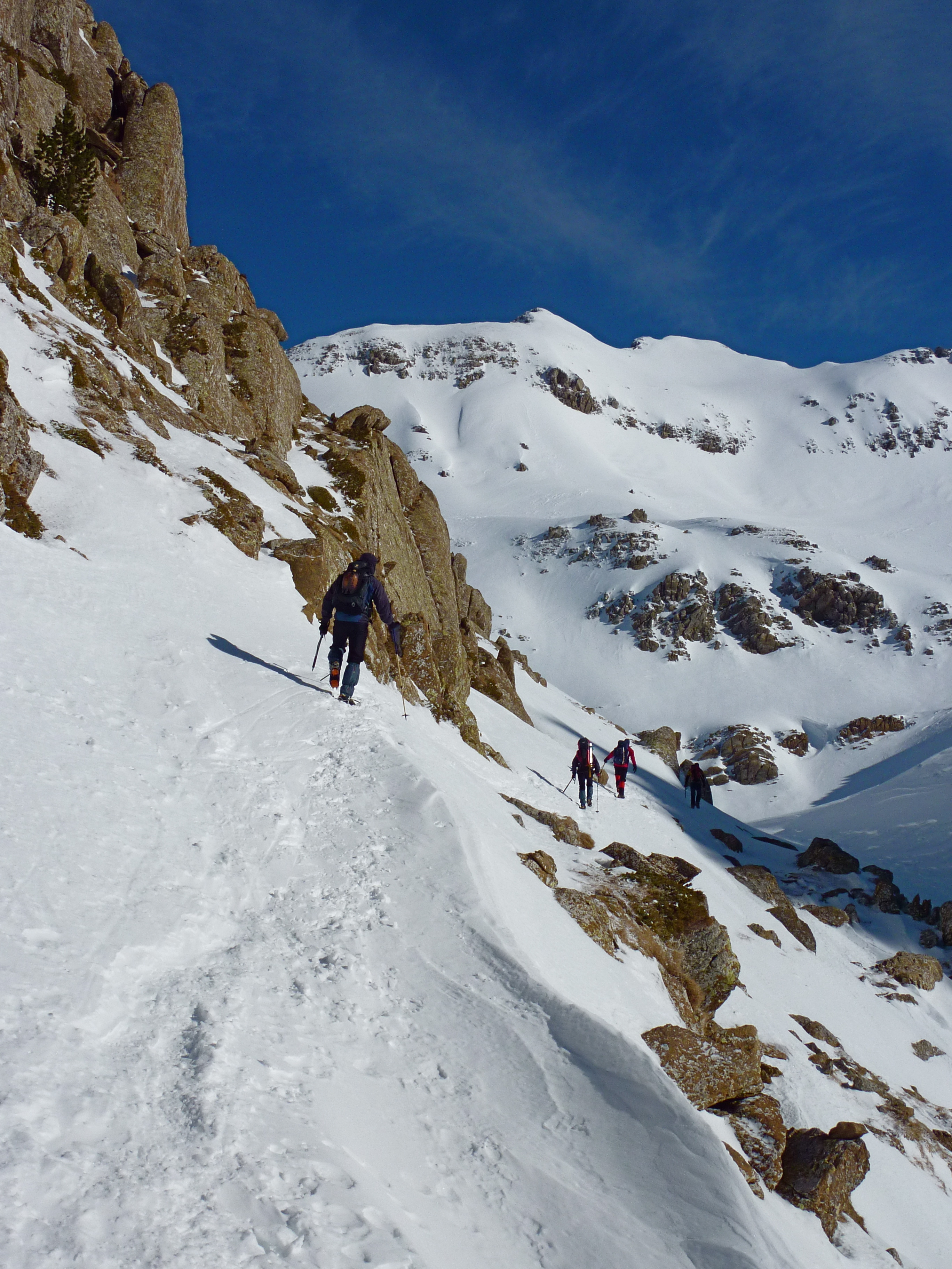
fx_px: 1540
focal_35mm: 42
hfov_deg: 34.3
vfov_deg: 44.8
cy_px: 634
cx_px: 476
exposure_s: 1/1000
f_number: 6.3
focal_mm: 6.9
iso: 100
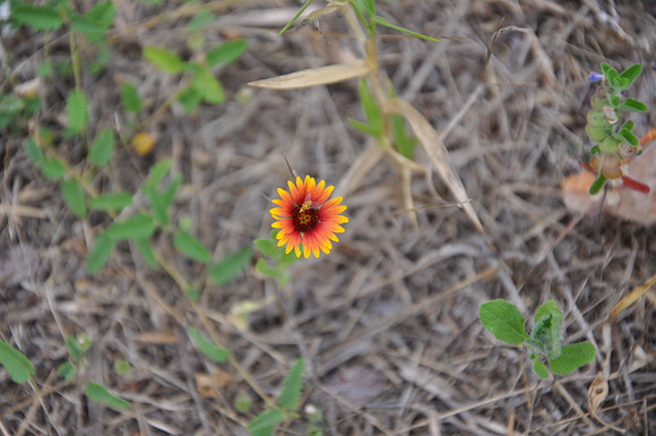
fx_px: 2866
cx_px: 328
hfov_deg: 13.1
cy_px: 218
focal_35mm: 158
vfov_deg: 8.7
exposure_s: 1/60
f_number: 5.6
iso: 400
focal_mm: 105
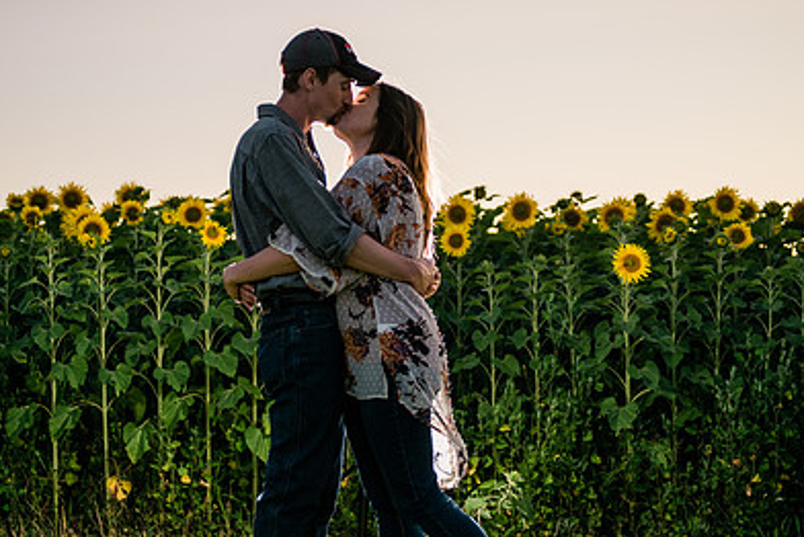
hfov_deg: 28.4
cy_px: 306
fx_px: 1587
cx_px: 330
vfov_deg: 19.2
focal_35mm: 71
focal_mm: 48
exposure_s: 1/800
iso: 125
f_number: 2.8
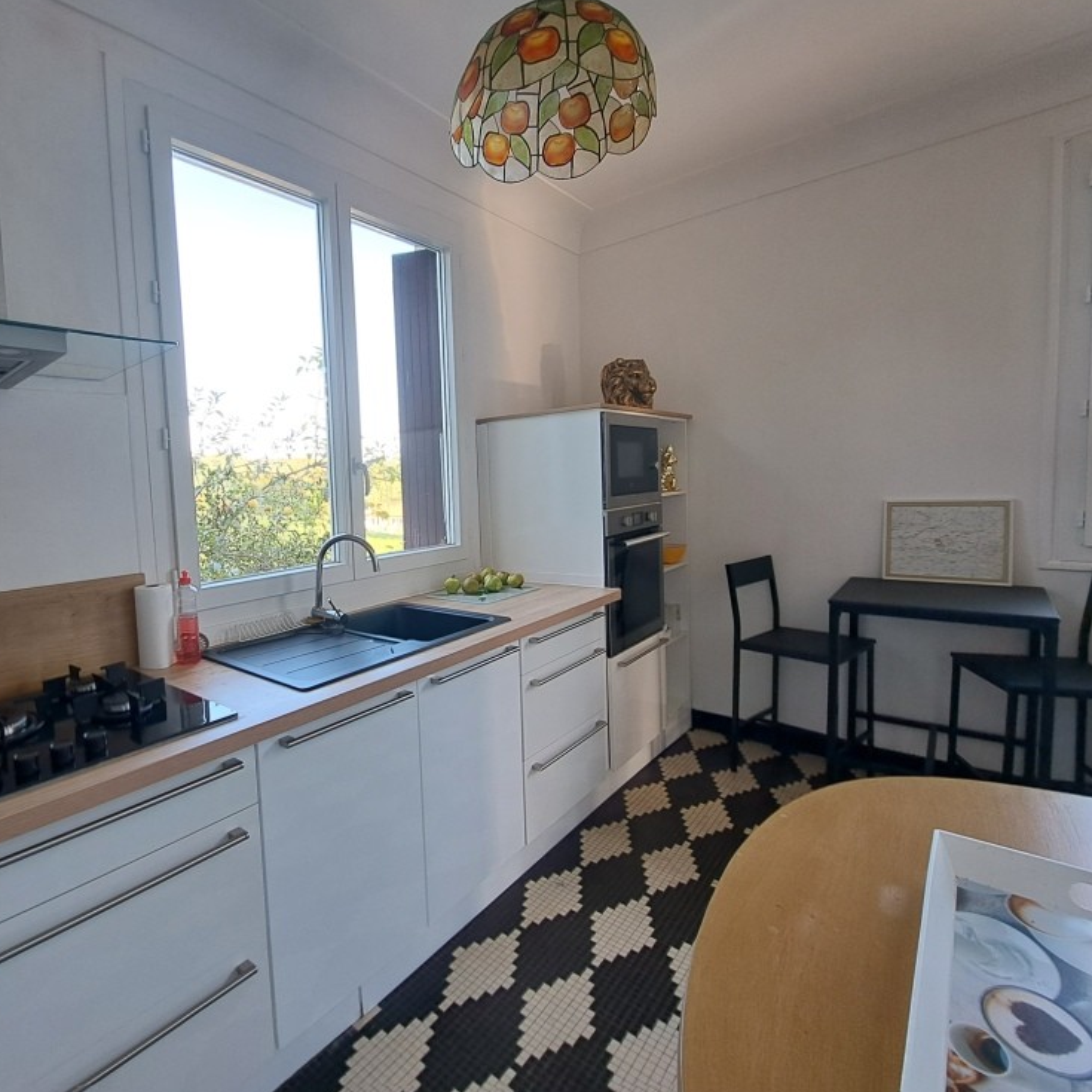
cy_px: 530
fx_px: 571
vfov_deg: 87.4
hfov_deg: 85.0
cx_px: 382
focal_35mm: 16
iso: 50
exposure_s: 1/50
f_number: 2.2
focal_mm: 1.74
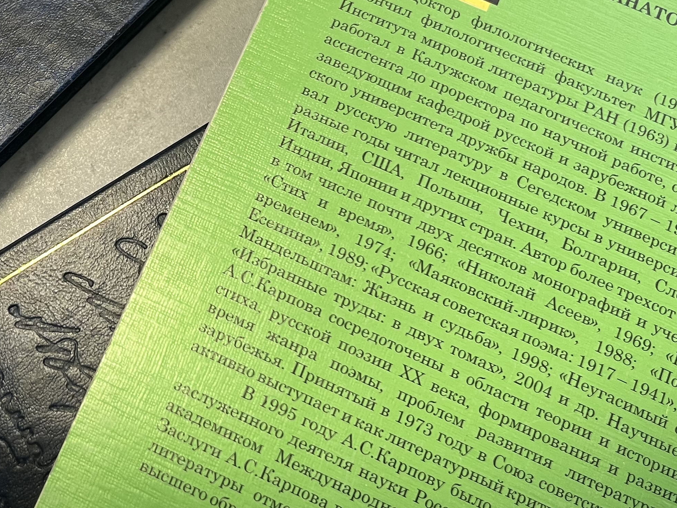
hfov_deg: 34.5
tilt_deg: -78.0
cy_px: 151
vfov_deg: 27.3
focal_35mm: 53
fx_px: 1036
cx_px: 89
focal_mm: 5.1
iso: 80
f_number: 1.6
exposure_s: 1/50
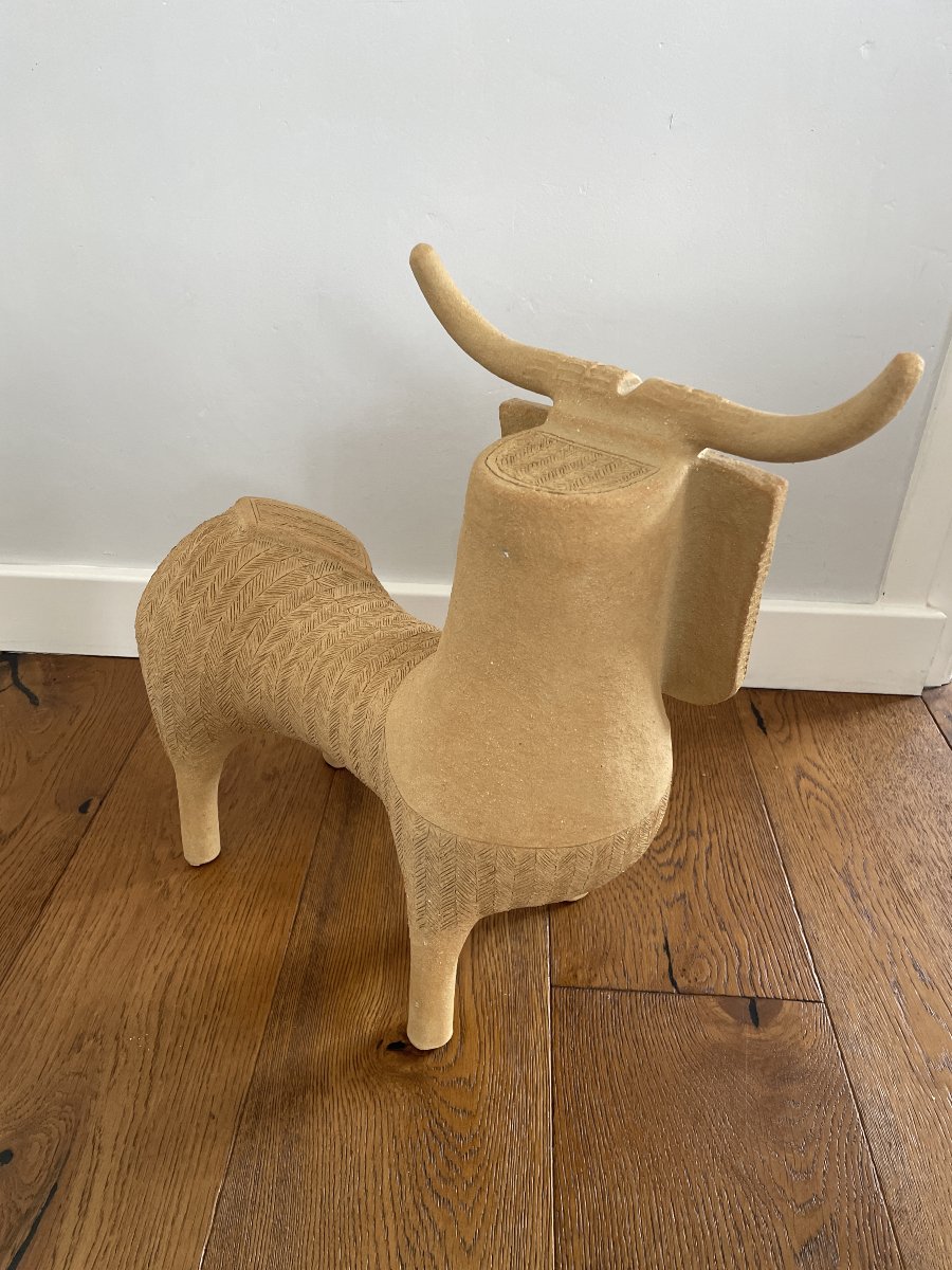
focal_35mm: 26
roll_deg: -0.2
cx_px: 476
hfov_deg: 53.1
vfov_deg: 67.3
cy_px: 635
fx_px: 953
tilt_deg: -31.8
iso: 125
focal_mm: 4.2
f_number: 1.6
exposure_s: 1/114
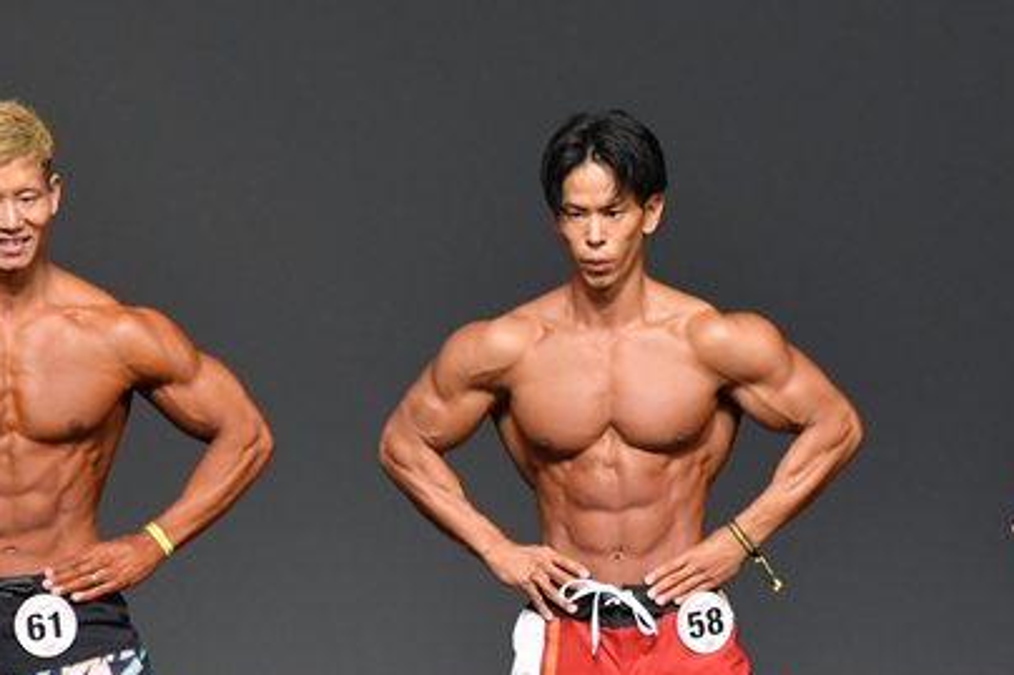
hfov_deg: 3.4
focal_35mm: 605
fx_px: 17033
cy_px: 627
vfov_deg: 2.3
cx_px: 767
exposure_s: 1/400
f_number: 5.6
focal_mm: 210
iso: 2500
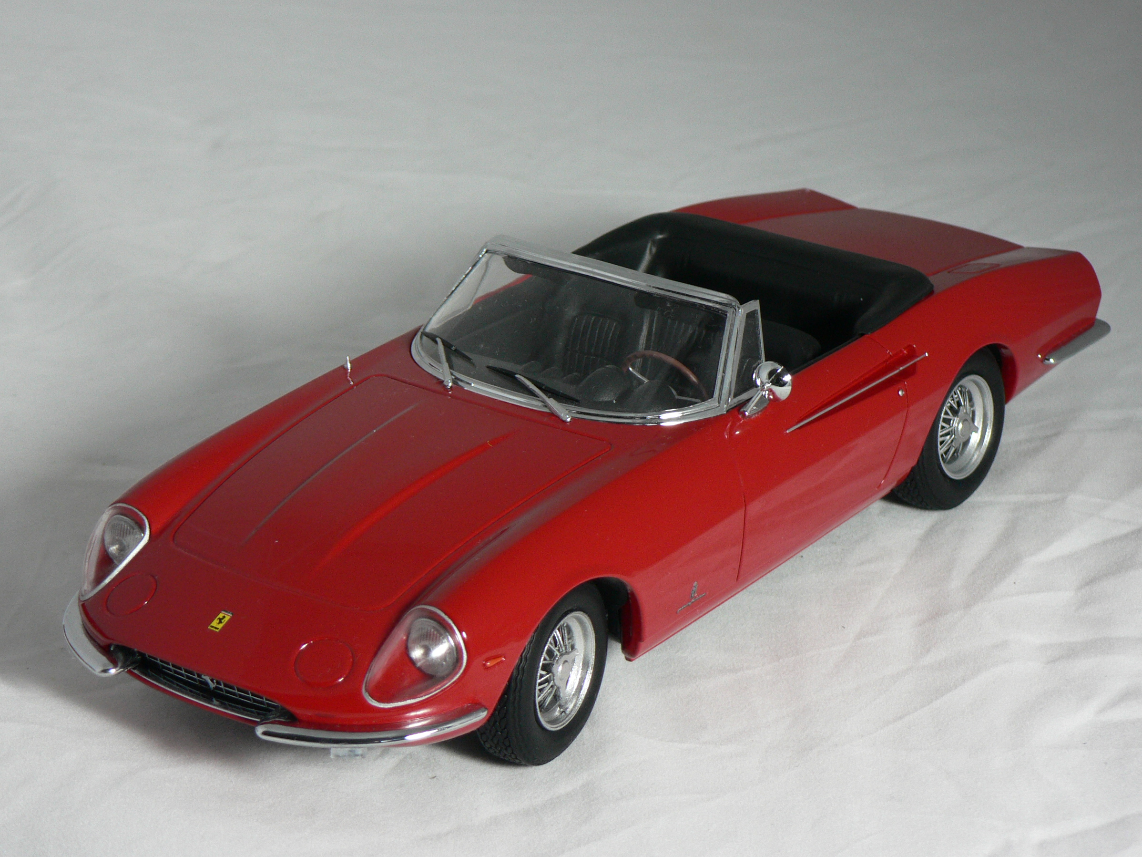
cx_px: 540
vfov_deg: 13.6
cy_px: 431
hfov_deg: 18.0
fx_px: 3596
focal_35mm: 109
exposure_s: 1/30
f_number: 3.2
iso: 150
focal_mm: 16.9
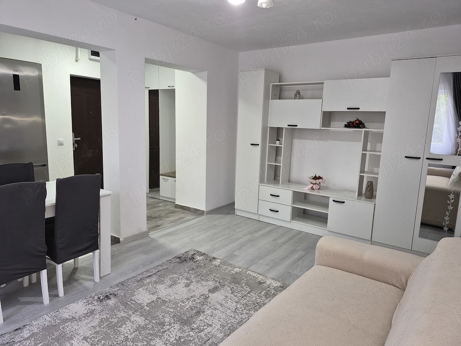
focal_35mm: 23
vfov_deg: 58.9
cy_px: 173
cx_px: 230
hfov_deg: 73.9
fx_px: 306
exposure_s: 1/50
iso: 100
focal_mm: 5.4
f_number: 1.8
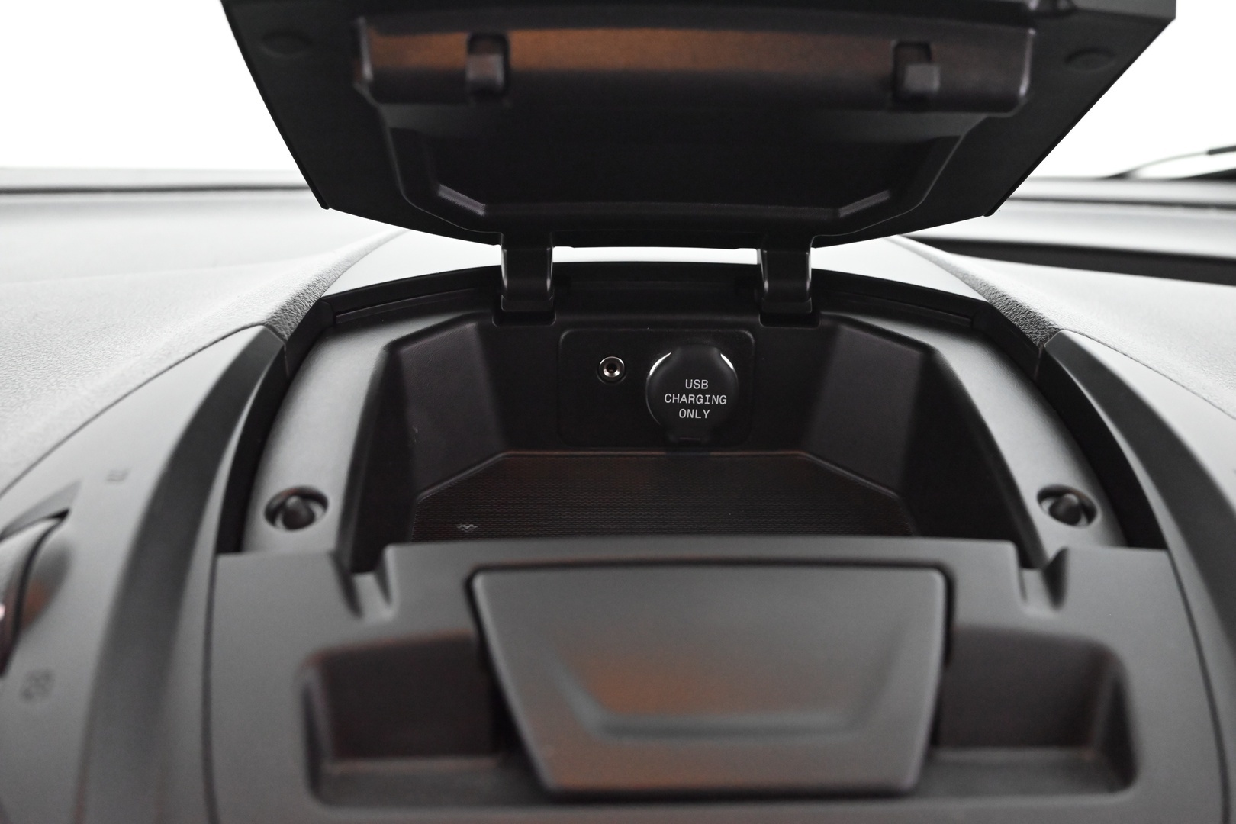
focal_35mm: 32
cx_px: 618
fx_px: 1116
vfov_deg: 40.5
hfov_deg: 58.0
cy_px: 412
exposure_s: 1/60
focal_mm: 32.5
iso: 9000
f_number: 4.8
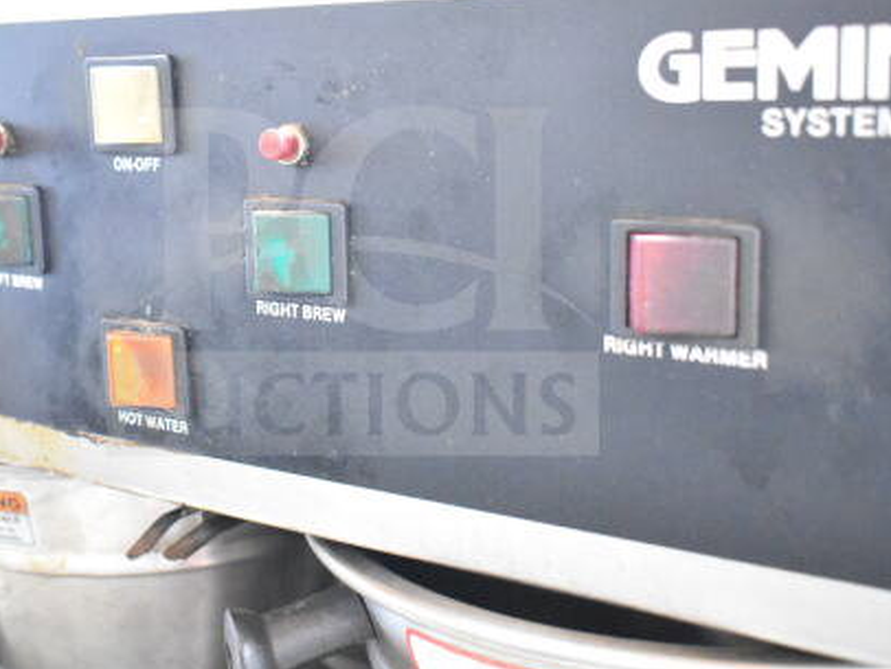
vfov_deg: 28.0
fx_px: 1339
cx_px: 351
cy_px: 282
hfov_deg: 36.6
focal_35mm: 52
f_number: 3.8
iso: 14400
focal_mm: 24
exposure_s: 1/40
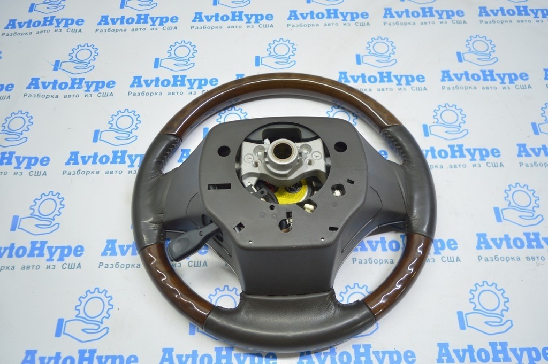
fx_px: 411
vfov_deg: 47.9
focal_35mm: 27
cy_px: 182
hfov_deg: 67.4
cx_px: 274
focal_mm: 18
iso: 400
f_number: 3.5
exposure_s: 1/40
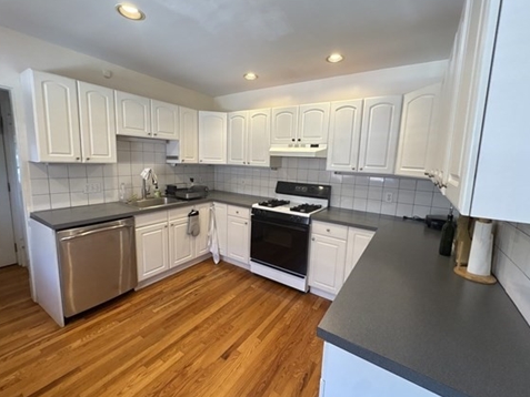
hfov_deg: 98.1
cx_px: 269
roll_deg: -1.9
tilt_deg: -9.4
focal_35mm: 15
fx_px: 230
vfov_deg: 81.7
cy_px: 191
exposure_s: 1/60
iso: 125
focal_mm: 2.22
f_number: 2.2
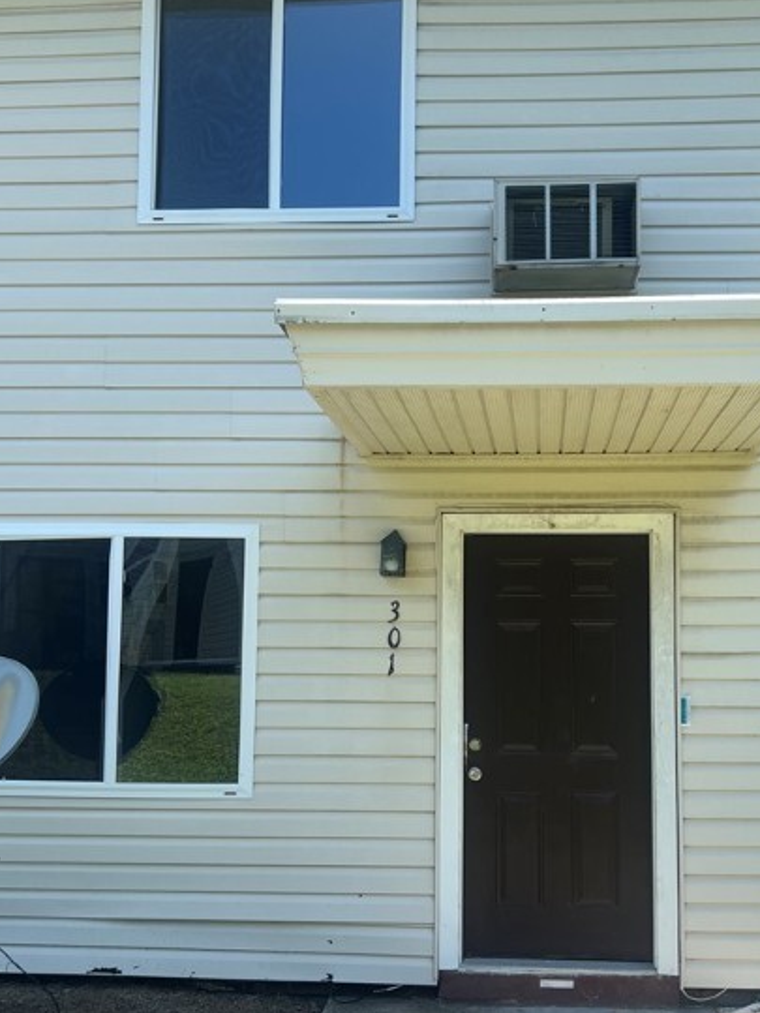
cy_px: 617
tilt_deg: +4.7
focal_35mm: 37
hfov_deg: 38.4
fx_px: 1083
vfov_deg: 49.8
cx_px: 480
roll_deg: -1.4
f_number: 1.5
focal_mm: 5.7
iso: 50
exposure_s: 1/2045
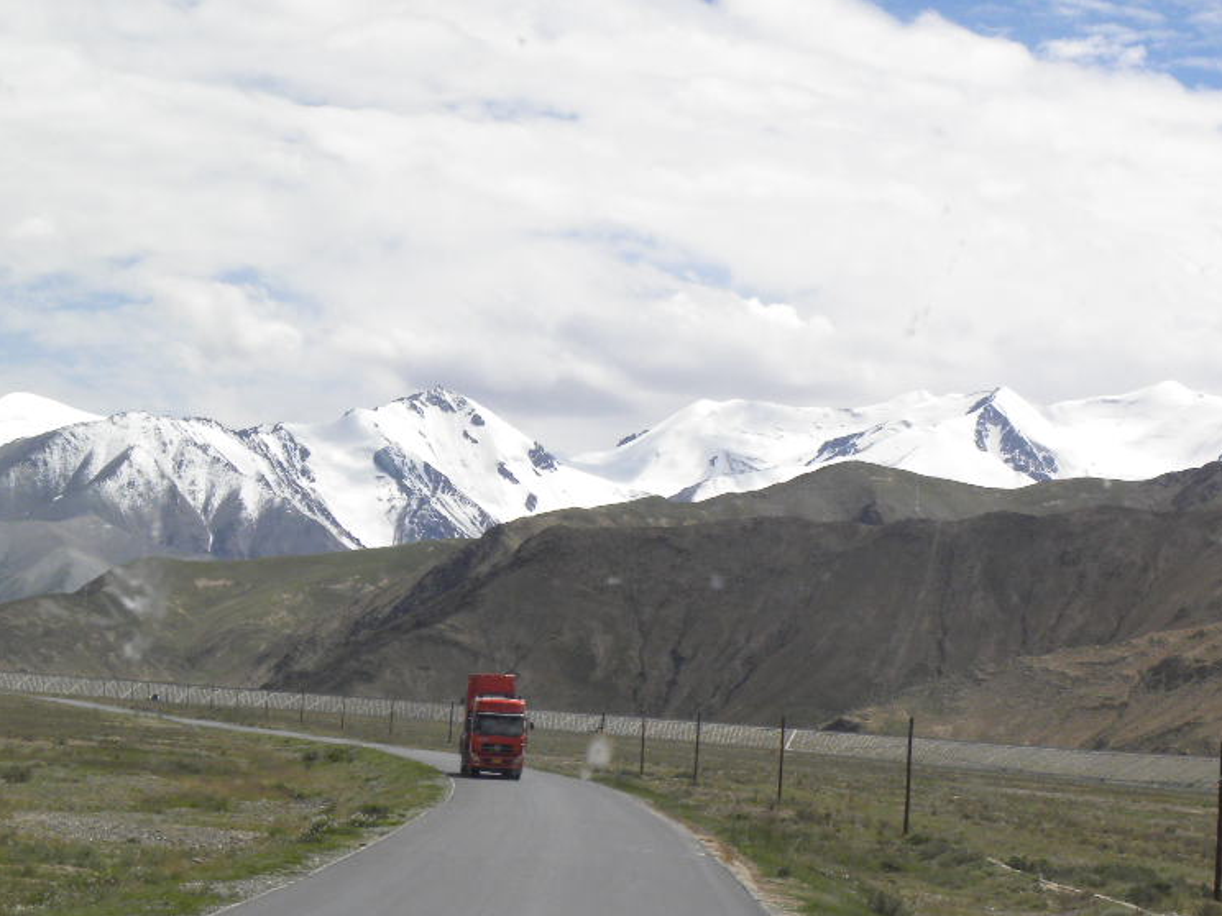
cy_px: 302
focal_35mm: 117
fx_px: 4130
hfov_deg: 16.8
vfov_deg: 12.6
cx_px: 678
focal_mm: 15.1
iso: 64
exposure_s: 1/392
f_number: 7.1
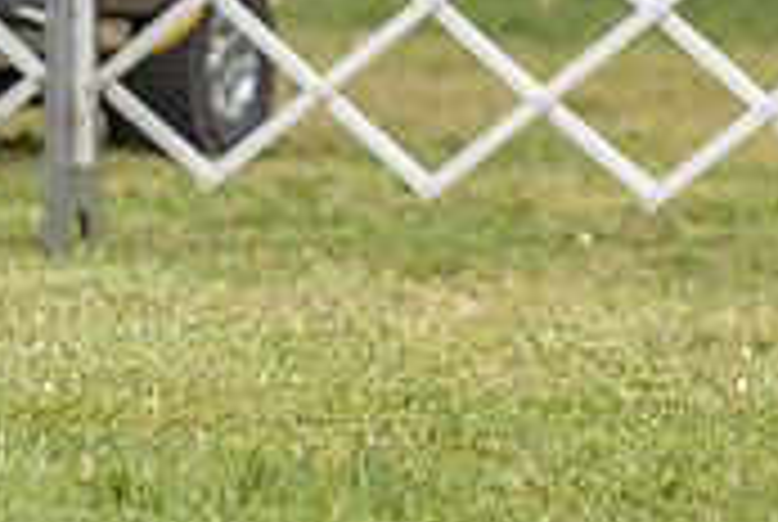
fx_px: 15478
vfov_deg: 1.9
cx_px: 664
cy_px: -173
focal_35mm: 715
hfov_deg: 2.9
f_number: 4.5
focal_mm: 174
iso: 400
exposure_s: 1/1000
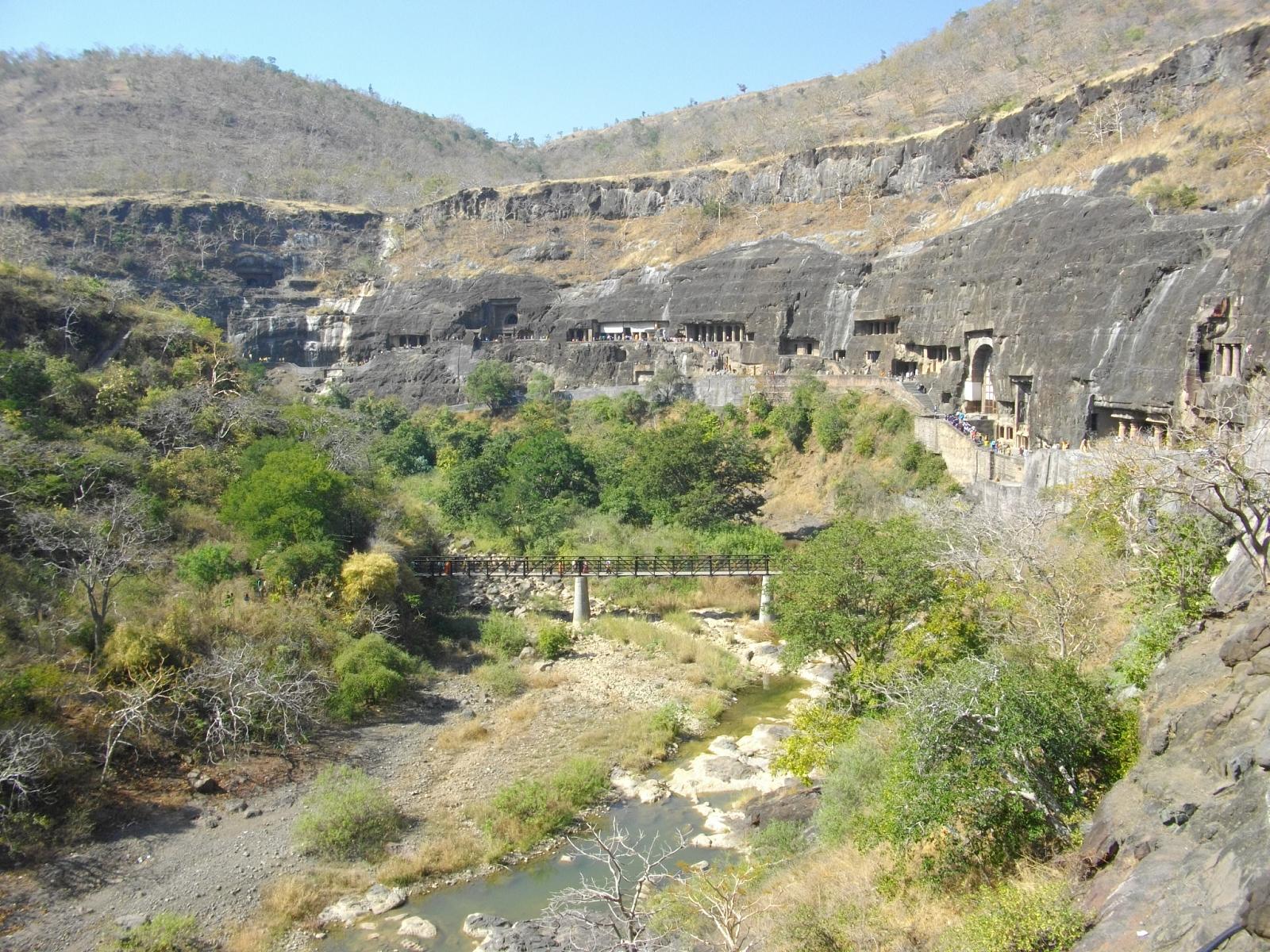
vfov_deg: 44.2
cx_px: 635
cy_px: 476
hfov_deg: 56.8
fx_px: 1174
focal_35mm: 32
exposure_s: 1/160
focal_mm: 5.7
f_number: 5.5
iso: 100
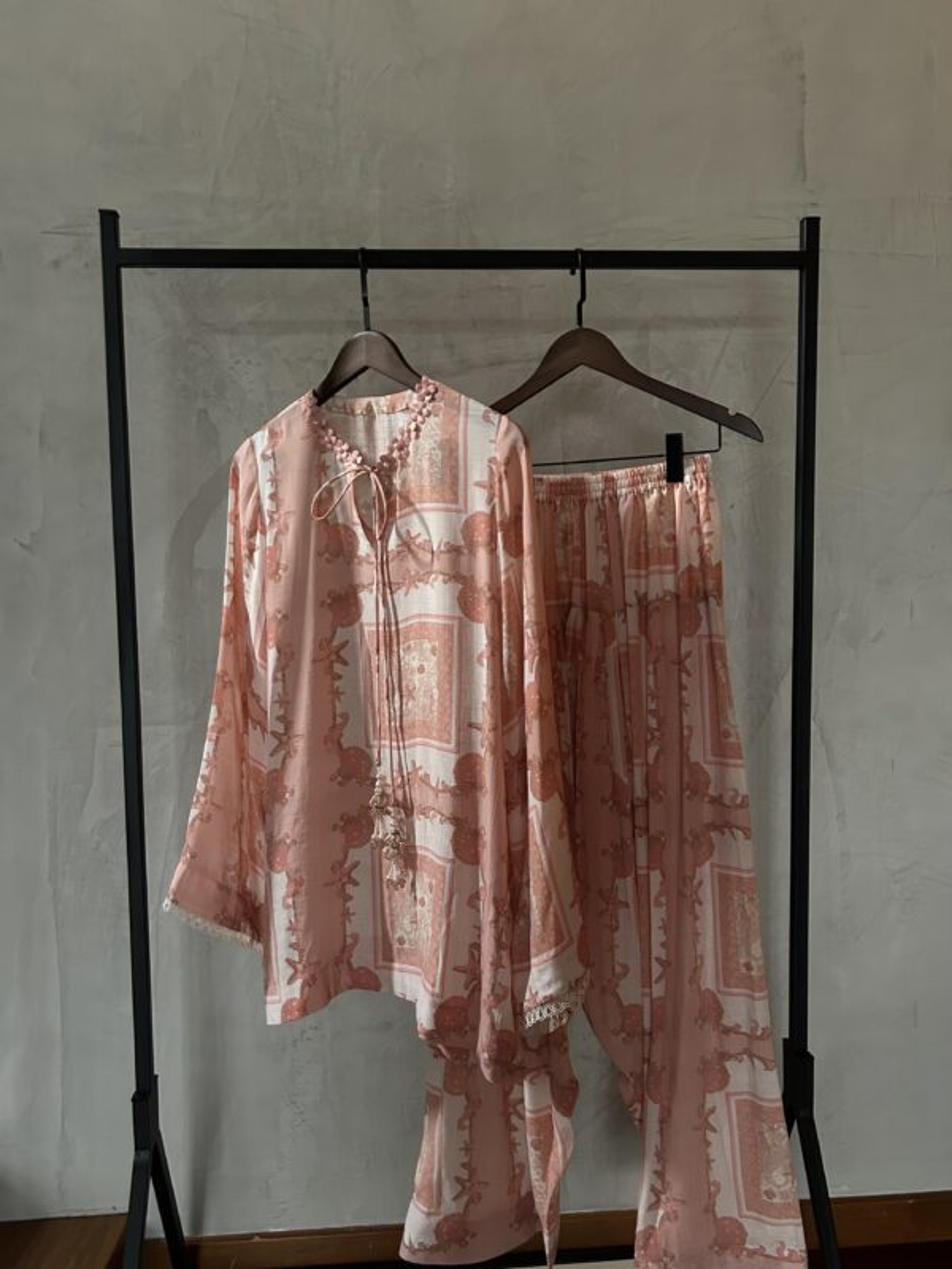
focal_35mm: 26
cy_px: 634
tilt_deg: -1.0
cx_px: 476
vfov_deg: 67.3
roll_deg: -1.1
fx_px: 953
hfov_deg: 53.1
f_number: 1.5
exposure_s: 1/60
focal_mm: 5.7
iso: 400
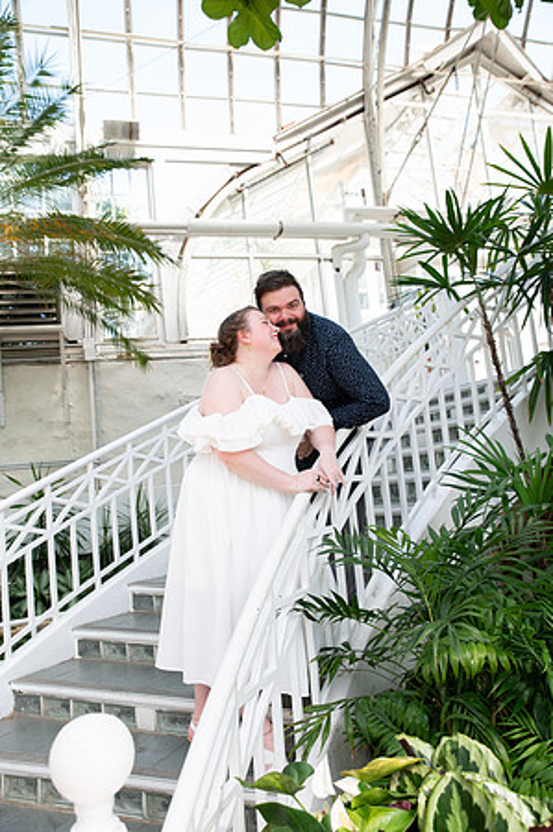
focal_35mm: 29
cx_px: 276
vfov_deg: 63.7
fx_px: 670
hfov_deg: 44.9
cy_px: 416
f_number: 3.5
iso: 200
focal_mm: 29
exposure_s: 1/125
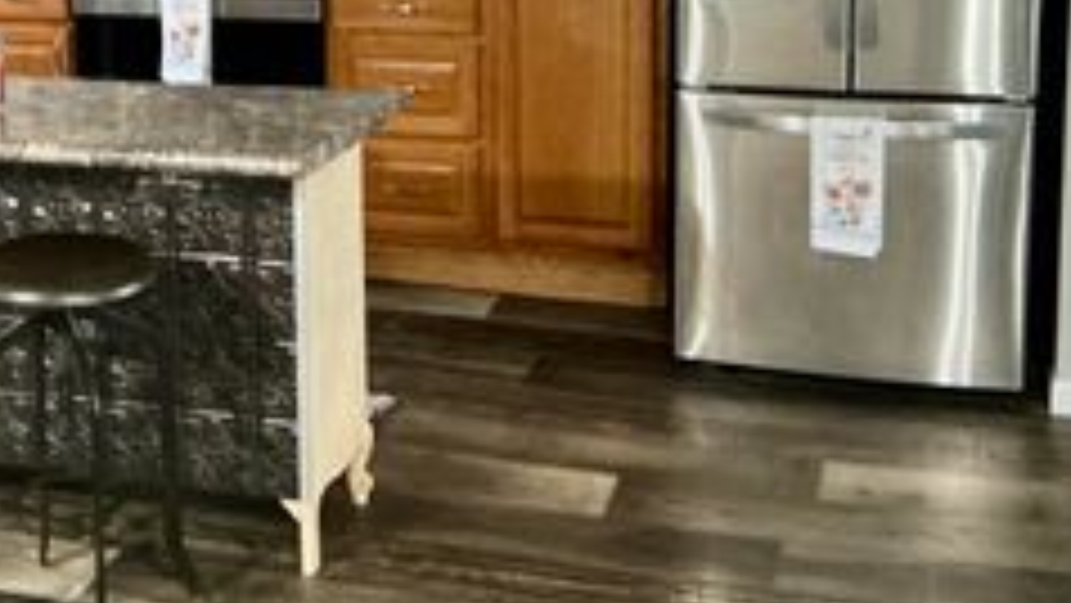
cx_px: 171
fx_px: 1818
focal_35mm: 64
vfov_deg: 18.5
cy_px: 43
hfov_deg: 31.7
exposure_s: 1/40
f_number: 1.8
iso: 320
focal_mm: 3
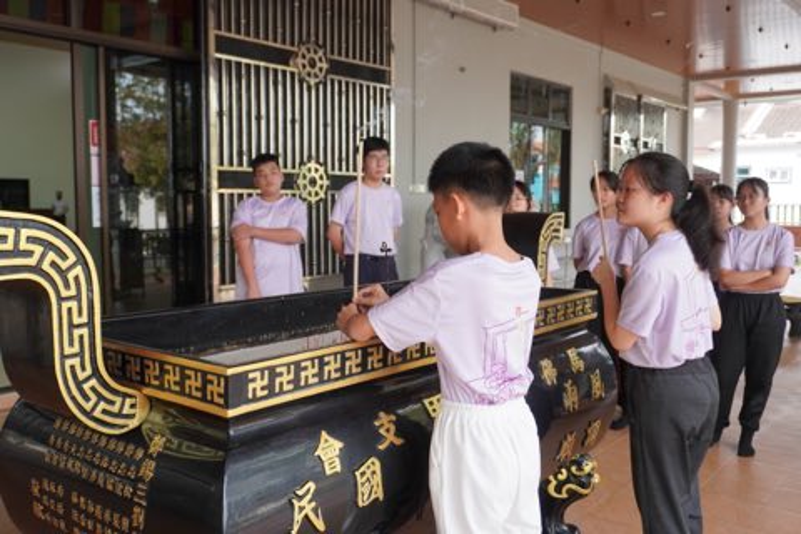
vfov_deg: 40.0
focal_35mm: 33
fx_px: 734
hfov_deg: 57.2
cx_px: 400
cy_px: 267
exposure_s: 1/160
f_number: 4
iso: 320
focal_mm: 22
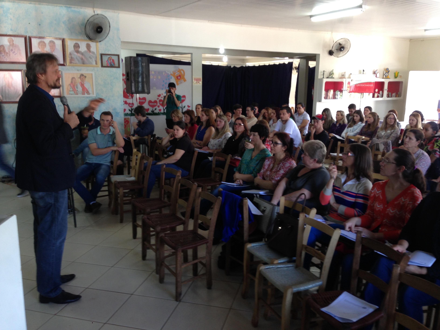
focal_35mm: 33
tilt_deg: -12.1
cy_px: 165
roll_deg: +0.7
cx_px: 220
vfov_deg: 42.9
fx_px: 419
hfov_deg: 55.4
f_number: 2.4
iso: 64
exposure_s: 1/20
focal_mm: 4.12
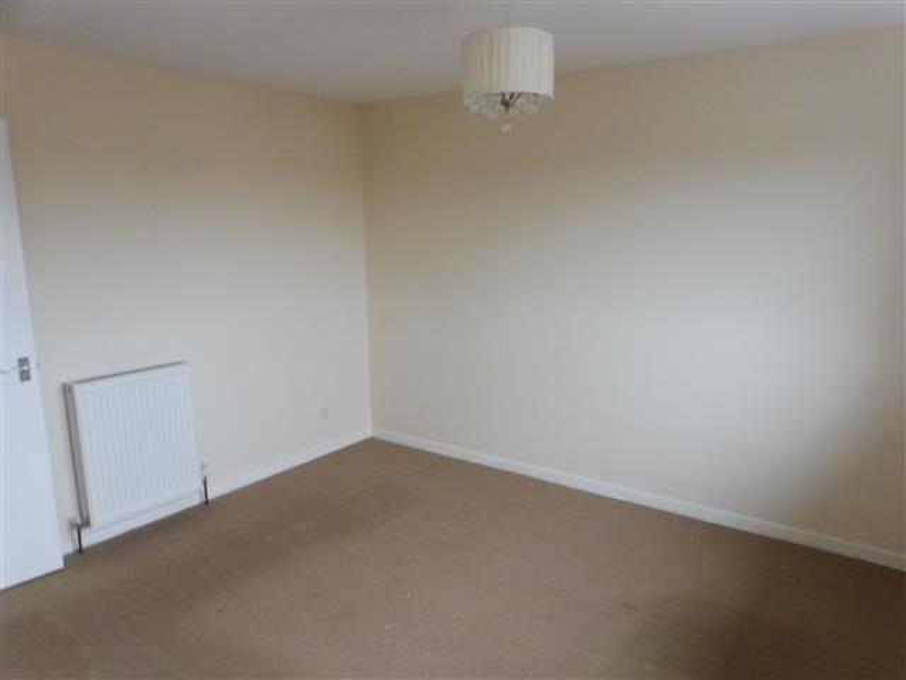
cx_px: 453
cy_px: 340
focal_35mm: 24
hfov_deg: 71.6
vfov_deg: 56.8
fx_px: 628
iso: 400
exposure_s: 1/6
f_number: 8
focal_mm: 4.3
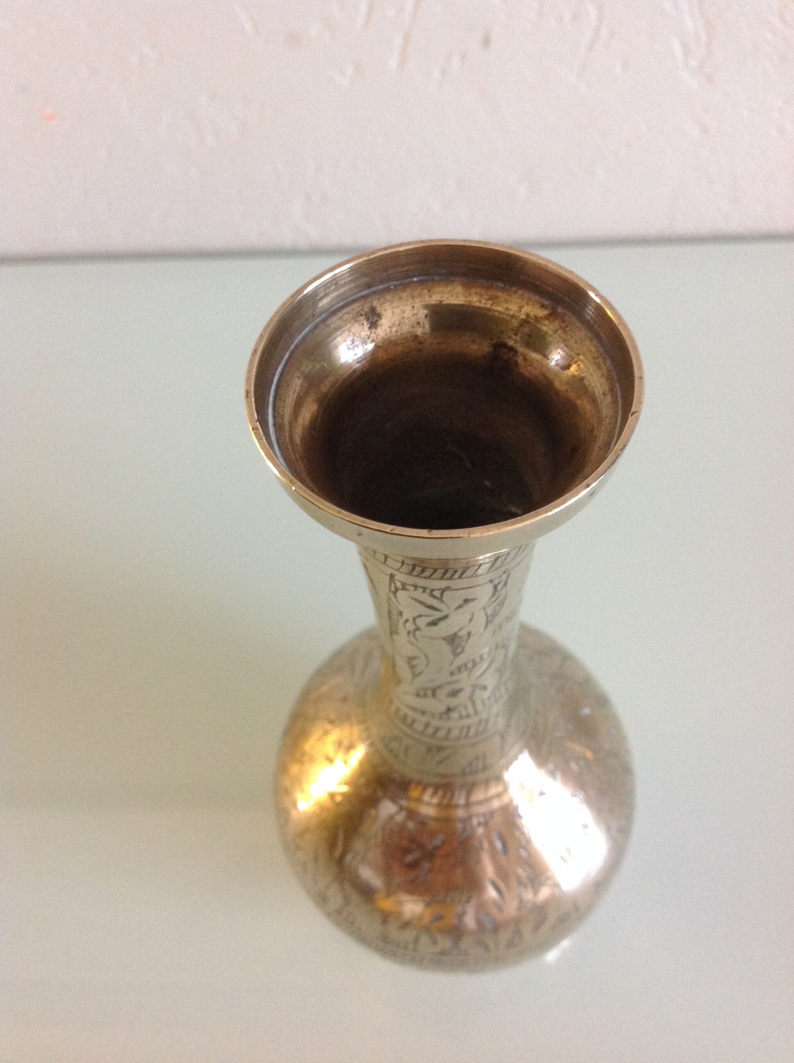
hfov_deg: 40.6
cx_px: 397
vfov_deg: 52.7
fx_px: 1073
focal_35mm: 35
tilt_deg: -55.2
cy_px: 532
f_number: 2.4
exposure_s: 1/15
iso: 250
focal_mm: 4.28
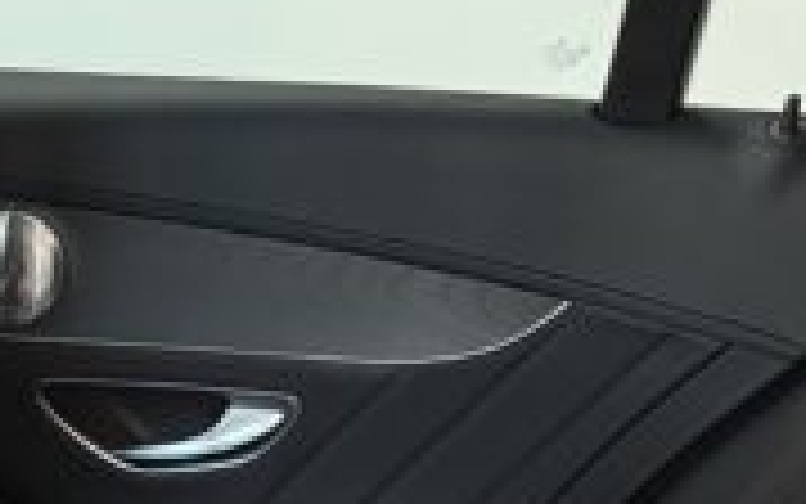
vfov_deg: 10.7
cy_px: 997
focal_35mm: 113
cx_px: -459
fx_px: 2483
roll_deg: +0.5
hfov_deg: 16.5
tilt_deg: -29.4
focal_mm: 6.76
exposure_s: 1/33
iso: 800
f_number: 1.78
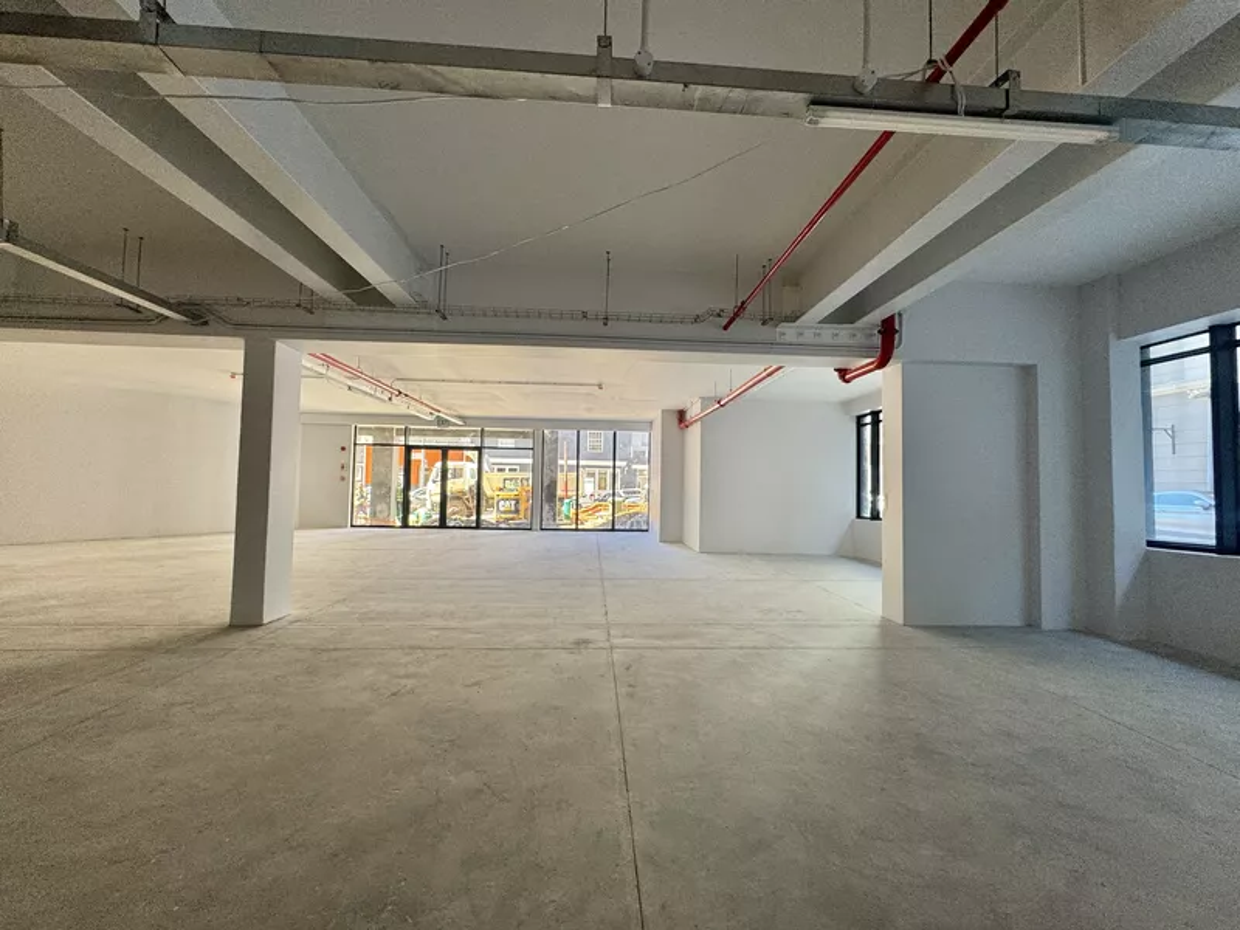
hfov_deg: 102.1
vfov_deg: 85.7
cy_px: 465
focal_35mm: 14
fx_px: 502
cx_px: 620
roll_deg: -0.9
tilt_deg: +1.7
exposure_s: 1/100
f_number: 2.2
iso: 100
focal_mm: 2.22
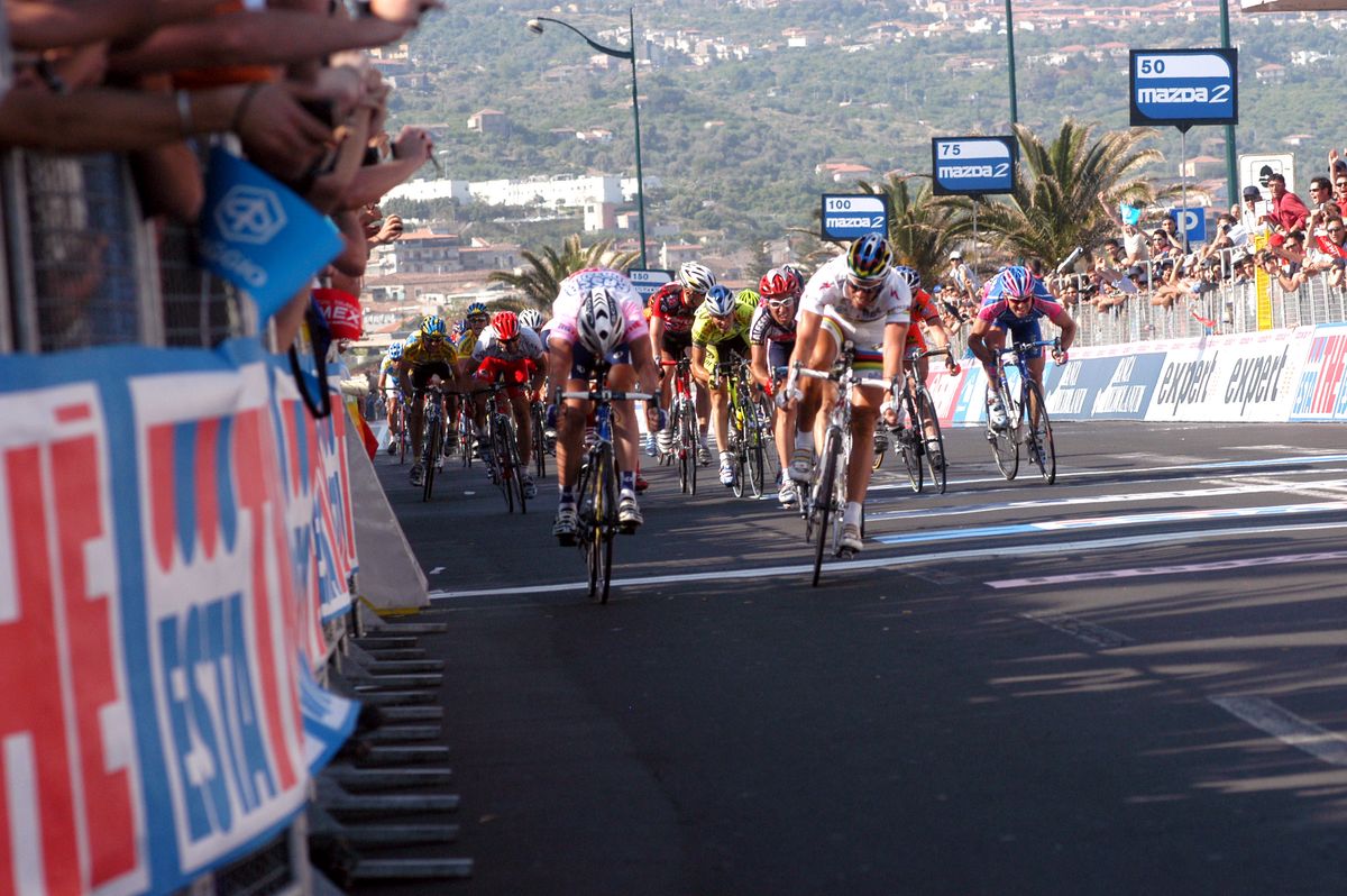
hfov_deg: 11.4
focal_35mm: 180
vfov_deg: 7.6
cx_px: 674
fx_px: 6729
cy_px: 448
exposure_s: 1/1000
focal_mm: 120
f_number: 6.3
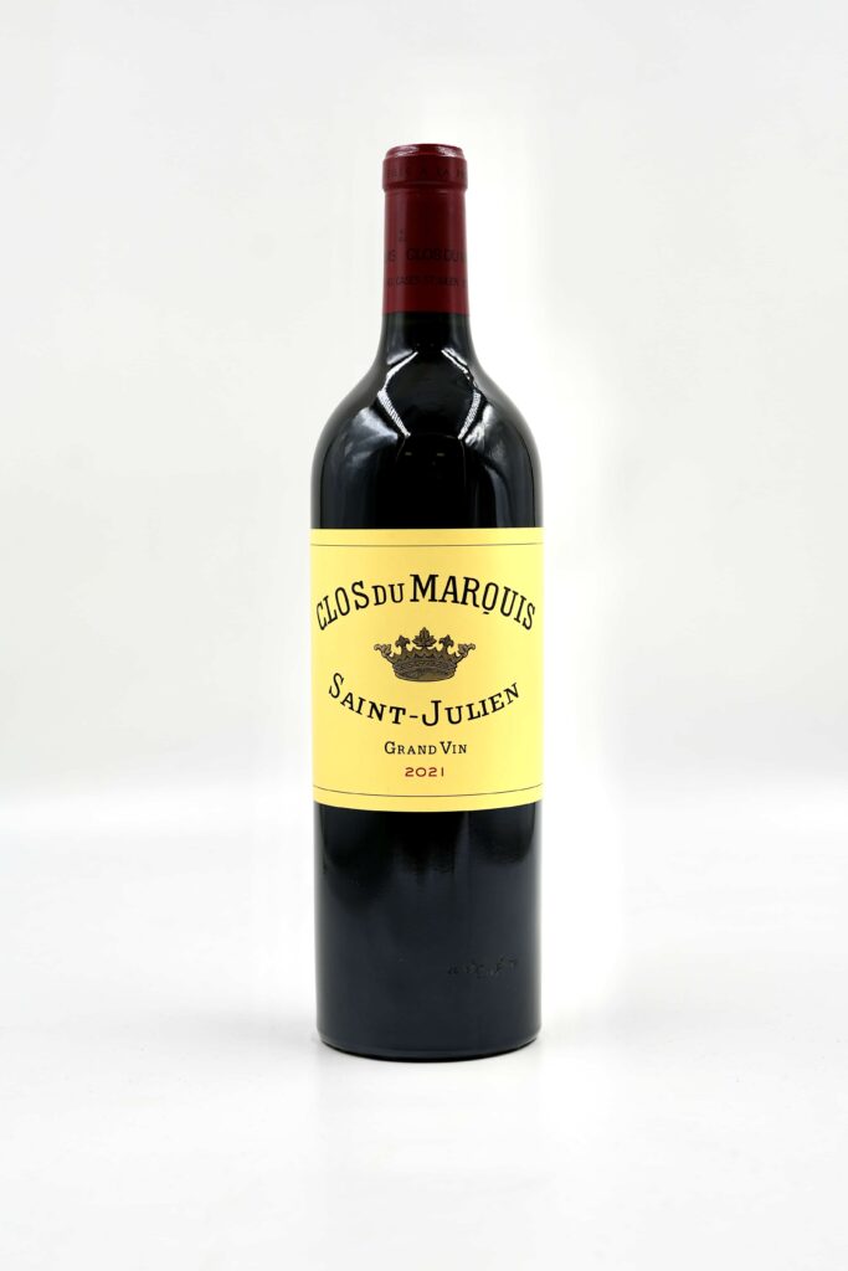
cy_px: 636
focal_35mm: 47
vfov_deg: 42.0
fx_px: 1656
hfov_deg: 28.7
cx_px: 424
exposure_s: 1/250
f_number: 4.5
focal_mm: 46.9
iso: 100
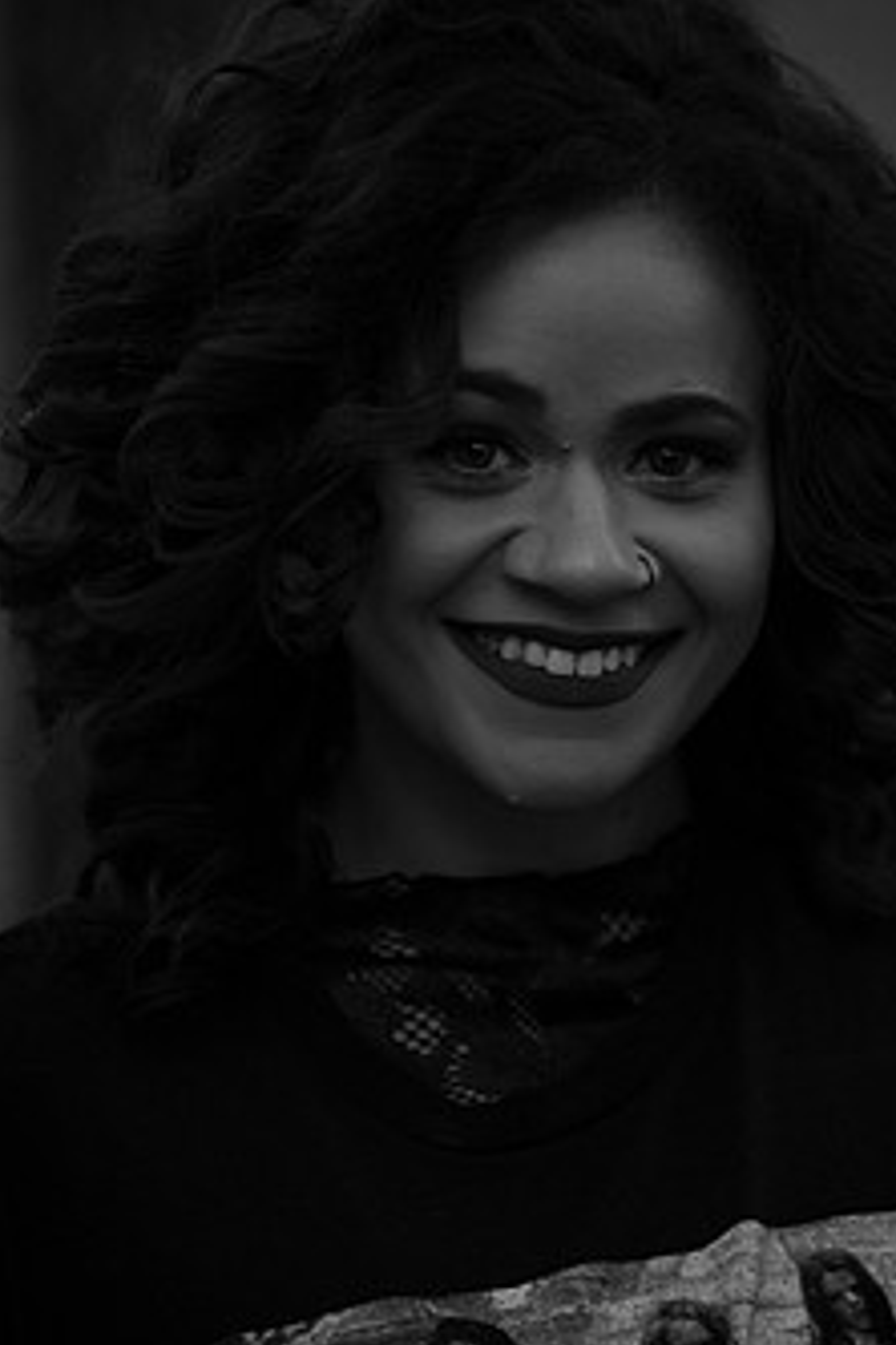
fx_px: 7578
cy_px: 574
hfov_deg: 6.8
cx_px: 529
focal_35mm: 203
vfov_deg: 10.1
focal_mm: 150
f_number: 2.8
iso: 2000
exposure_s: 1/250
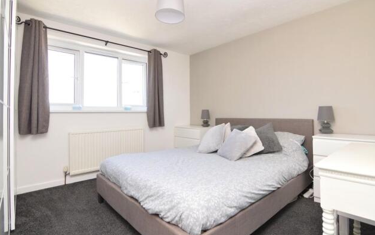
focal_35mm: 18
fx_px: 179
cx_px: 192
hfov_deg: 92.6
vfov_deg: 66.3
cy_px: 110
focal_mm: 11
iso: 400
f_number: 5
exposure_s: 1/100
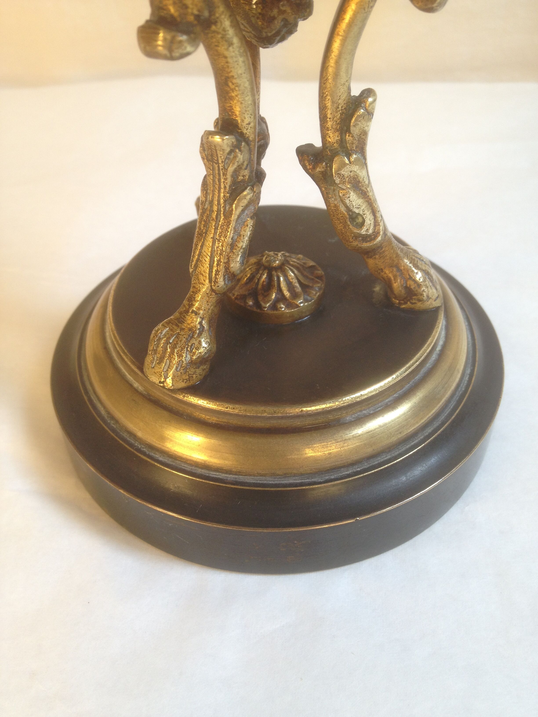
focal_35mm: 35
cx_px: 269
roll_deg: +4.4
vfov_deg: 52.6
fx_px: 725
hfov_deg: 40.7
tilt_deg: -42.7
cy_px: 358
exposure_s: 1/20
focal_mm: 4.28
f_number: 2.4
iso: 50
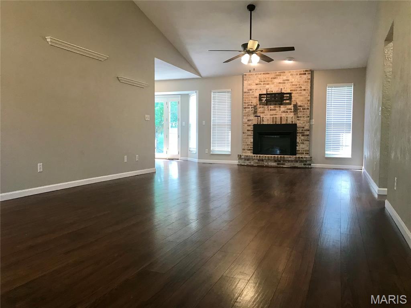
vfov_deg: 49.7
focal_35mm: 28
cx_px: 206
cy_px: 154
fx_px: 332
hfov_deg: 63.4
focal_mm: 3.99
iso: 32
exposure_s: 1/30
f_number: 1.8
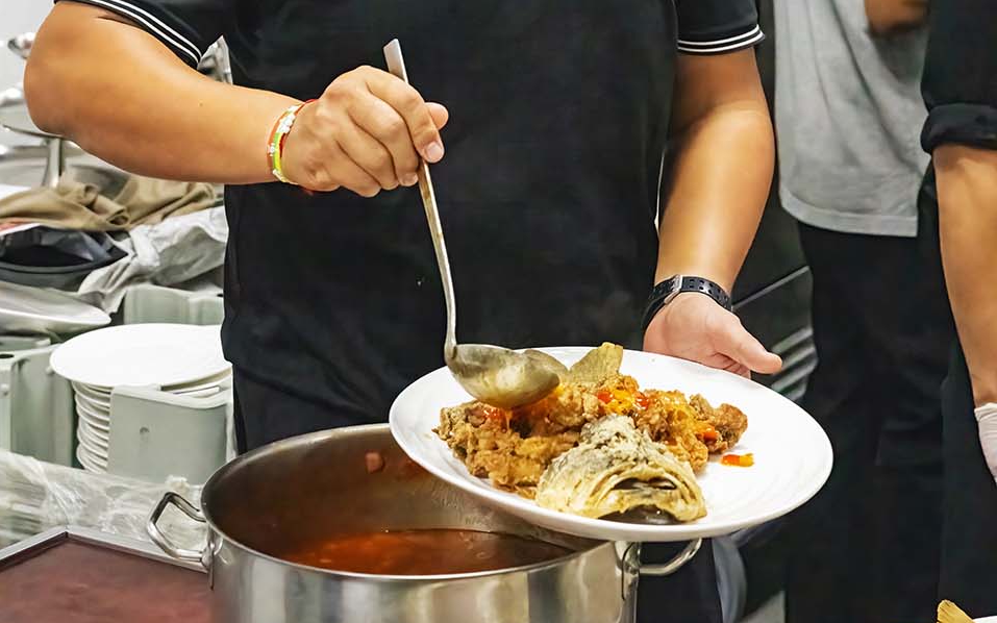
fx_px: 2500
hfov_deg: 22.6
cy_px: -84
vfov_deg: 13.9
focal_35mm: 92
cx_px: 498
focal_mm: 60
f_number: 6.3
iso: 25600
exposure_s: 1/200
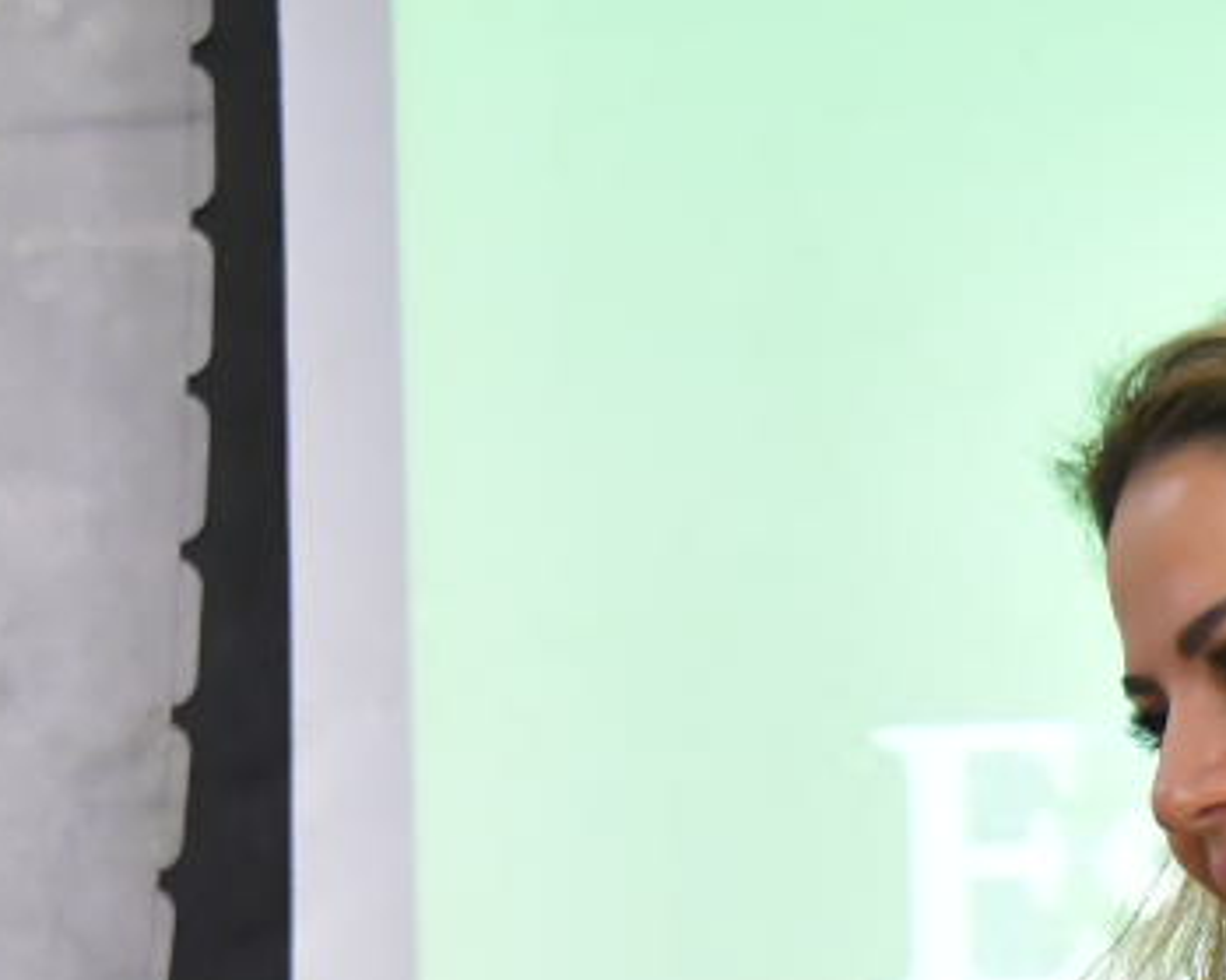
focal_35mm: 209
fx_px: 7581
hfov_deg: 9.1
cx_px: 1391
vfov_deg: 7.4
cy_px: 906
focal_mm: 32
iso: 2500
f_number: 3.2
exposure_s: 1/180
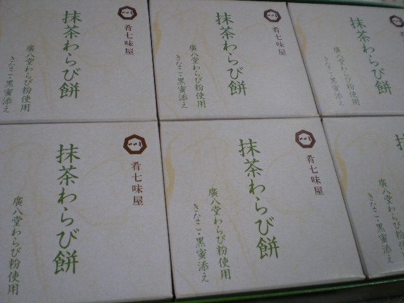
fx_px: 443
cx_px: 202
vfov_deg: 37.7
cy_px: 152
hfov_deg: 49.0
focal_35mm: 38
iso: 80
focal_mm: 6.3
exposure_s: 1/30
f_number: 3.1
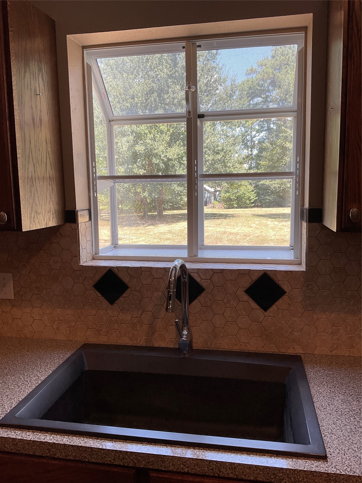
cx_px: 181
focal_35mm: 29
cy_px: 242
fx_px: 404
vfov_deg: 61.7
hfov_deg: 48.2
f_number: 1.8
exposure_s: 1/100
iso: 25
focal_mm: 3
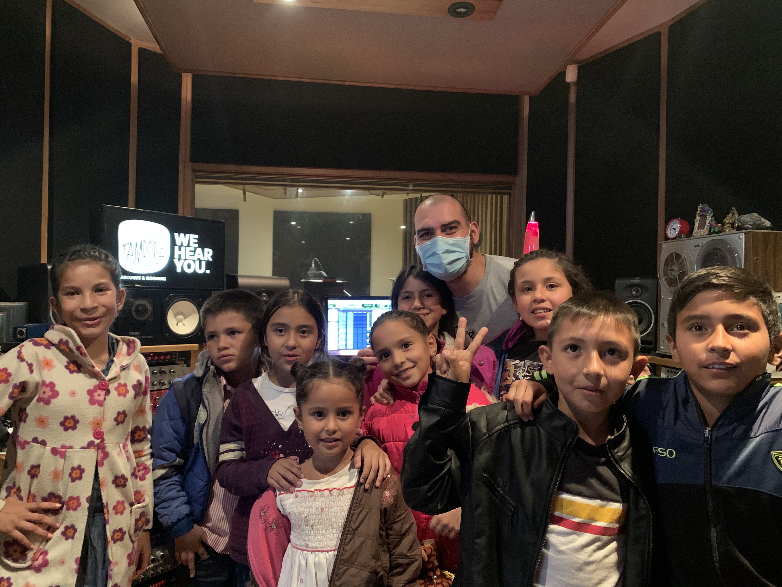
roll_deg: -0.7
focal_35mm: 26
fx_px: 587
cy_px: 294
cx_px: 391
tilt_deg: +0.1
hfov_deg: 67.3
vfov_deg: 53.1
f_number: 1.8
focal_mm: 4.25
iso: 640
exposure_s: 1/24
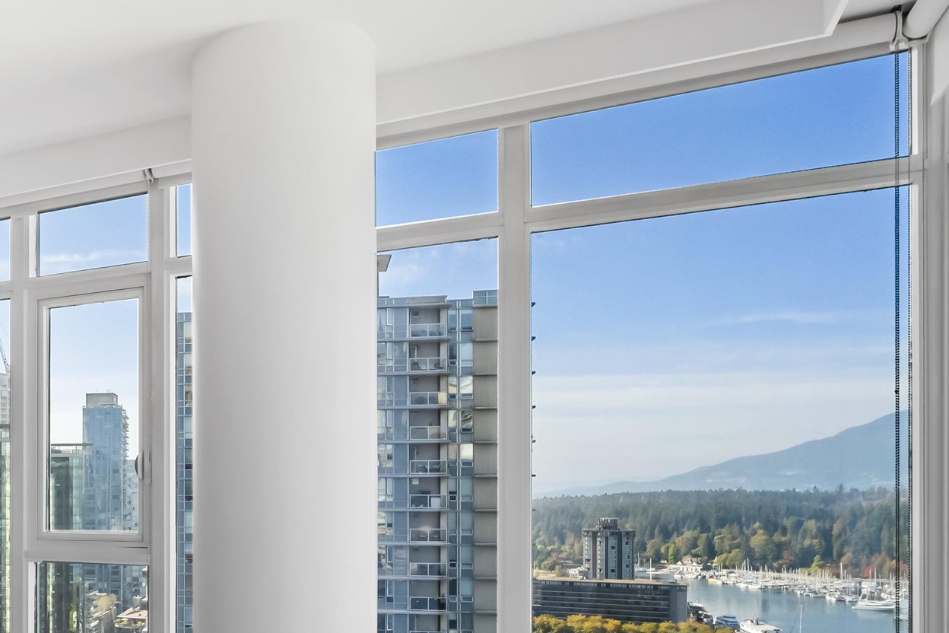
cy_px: 511
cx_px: 91
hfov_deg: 50.3
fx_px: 876
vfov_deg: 38.2
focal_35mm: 33
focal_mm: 9
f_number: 9
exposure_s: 1/20
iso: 250
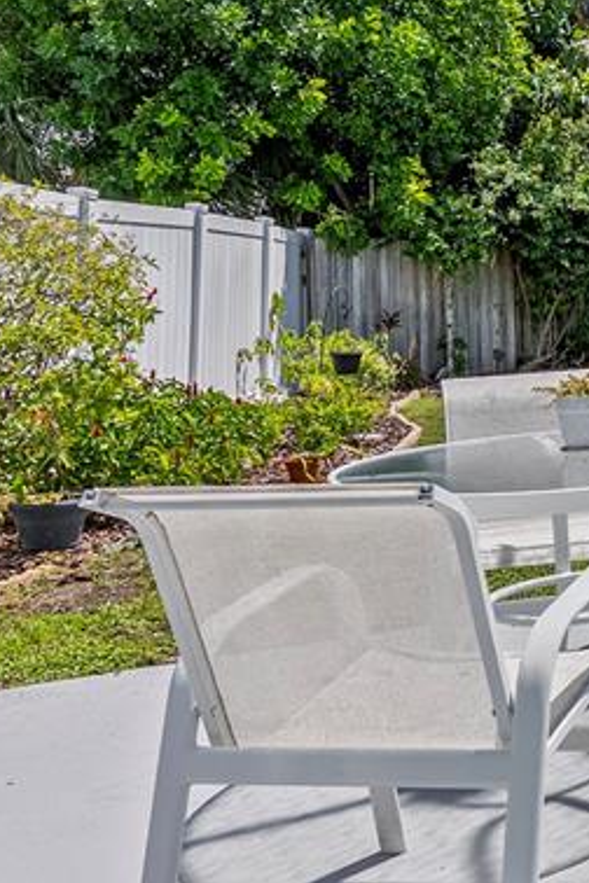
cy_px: 338
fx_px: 1129
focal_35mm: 46
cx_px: 905
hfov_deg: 23.1
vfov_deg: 42.5
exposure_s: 1/25
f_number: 10
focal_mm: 17
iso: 100
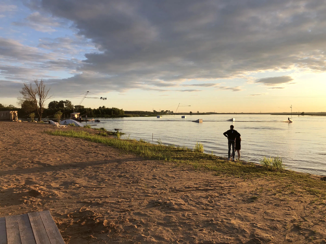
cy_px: 122
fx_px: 264
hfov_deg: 63.4
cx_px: 163
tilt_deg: +0.0
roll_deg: -0.1
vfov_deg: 49.7
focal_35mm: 28
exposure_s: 1/738
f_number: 1.8
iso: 20
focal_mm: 4
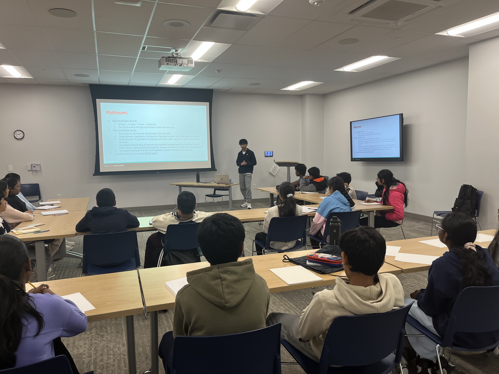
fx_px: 375
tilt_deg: -6.3
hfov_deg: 67.3
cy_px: 187
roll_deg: +1.1
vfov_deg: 53.1
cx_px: 250
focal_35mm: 26
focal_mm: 5.1
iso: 125
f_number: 1.6
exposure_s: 1/120
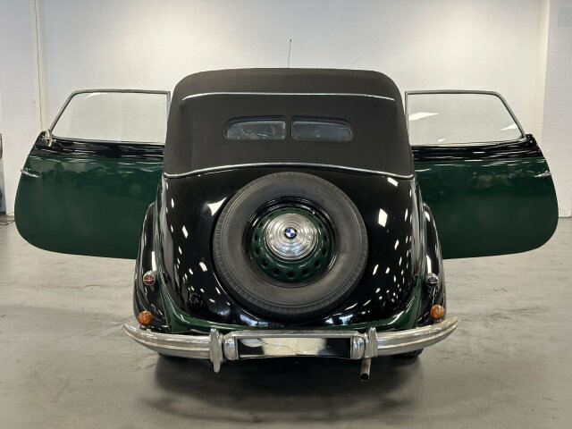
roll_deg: -0.7
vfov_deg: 30.3
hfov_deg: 39.7
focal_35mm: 48
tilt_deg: -9.8
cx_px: 286
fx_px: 793
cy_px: 214
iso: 160
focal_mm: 6.86
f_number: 1.78
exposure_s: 1/50
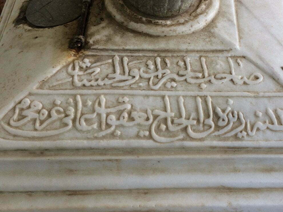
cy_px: 75
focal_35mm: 47
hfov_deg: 40.2
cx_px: 174
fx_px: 384
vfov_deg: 30.7
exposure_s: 1/100
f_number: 2.2
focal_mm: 4.15
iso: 40
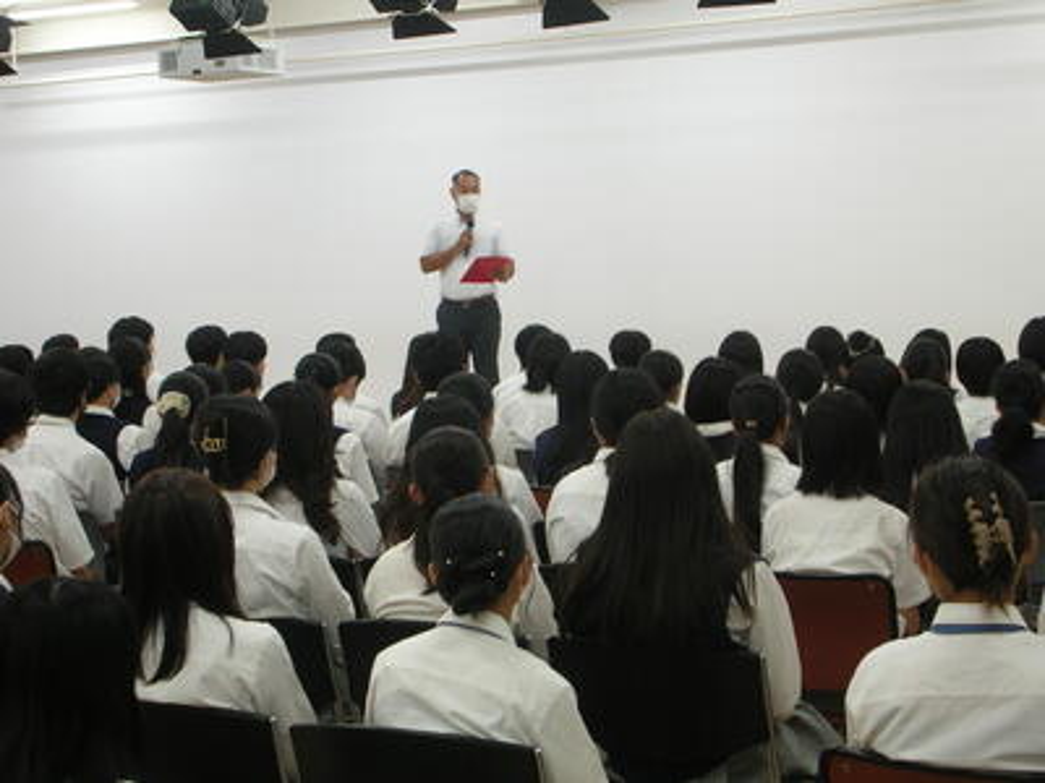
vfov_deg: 19.9
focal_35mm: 74
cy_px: 392
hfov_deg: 26.3
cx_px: 522
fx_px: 2234
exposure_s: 1/9.9
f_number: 4
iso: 50
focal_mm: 12.3
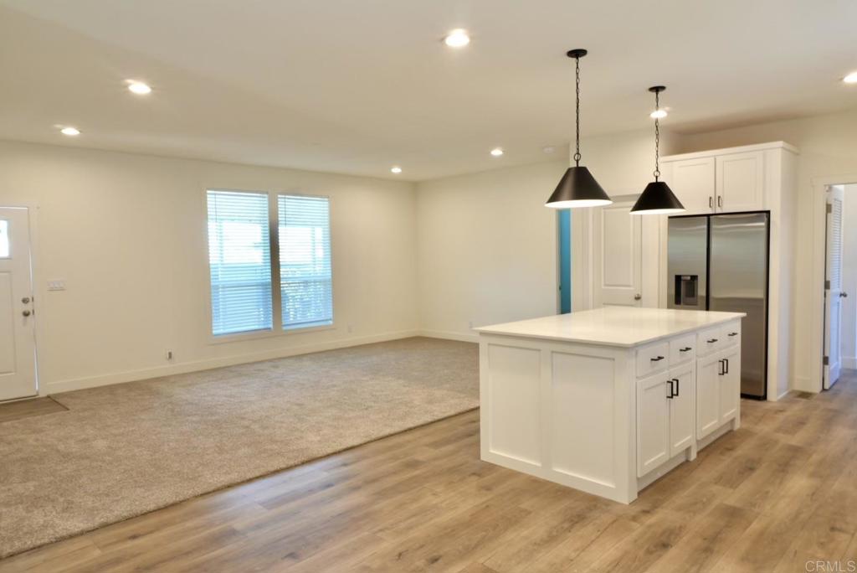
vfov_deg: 53.2
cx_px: 428
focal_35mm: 24
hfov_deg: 73.7
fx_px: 572
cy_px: 286
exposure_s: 1/3
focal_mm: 16
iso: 160
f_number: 11
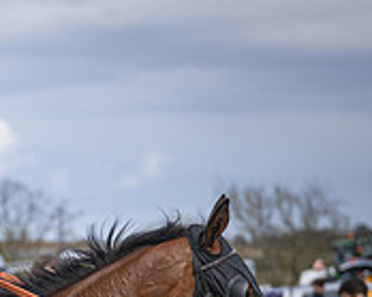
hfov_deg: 7.5
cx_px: -119
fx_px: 2806
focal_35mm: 255
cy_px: 468
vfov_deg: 6.0
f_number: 2.8
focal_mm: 70
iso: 200
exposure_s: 1/2000
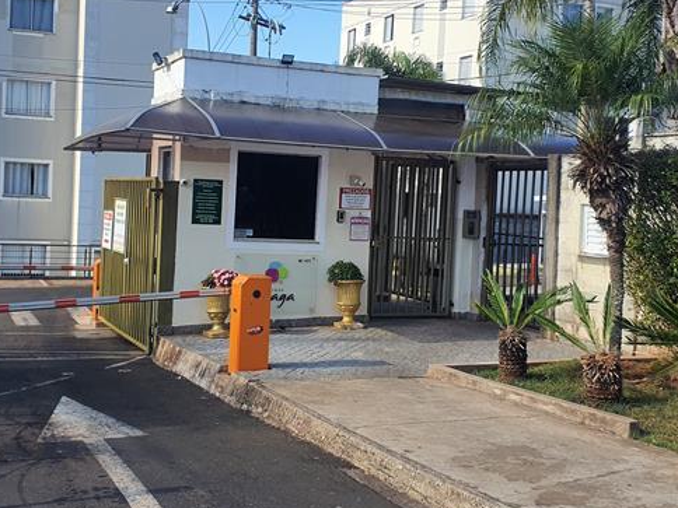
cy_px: 207
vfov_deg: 33.5
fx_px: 842
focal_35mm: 43
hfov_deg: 43.5
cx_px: 252
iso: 50
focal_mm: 4.3
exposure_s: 1/628
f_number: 2.4
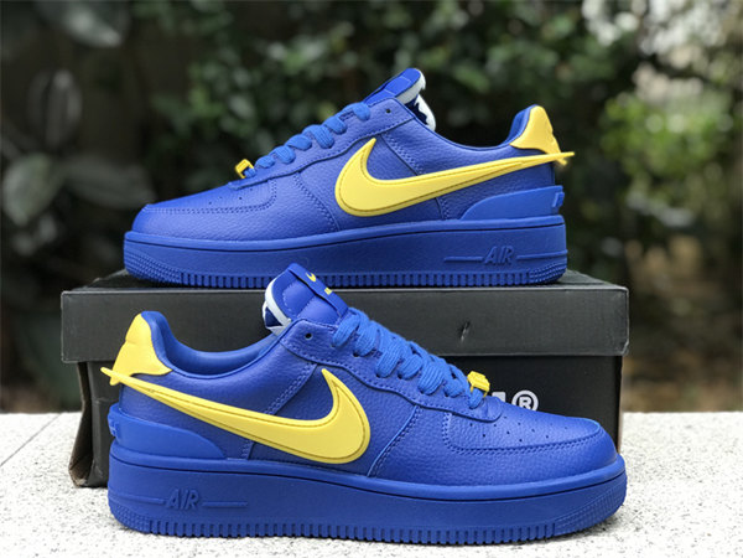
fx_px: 1223
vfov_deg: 25.7
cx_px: 372
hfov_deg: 33.8
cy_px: 279
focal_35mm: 57
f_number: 2.8
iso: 32
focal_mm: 6.6
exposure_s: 1/50
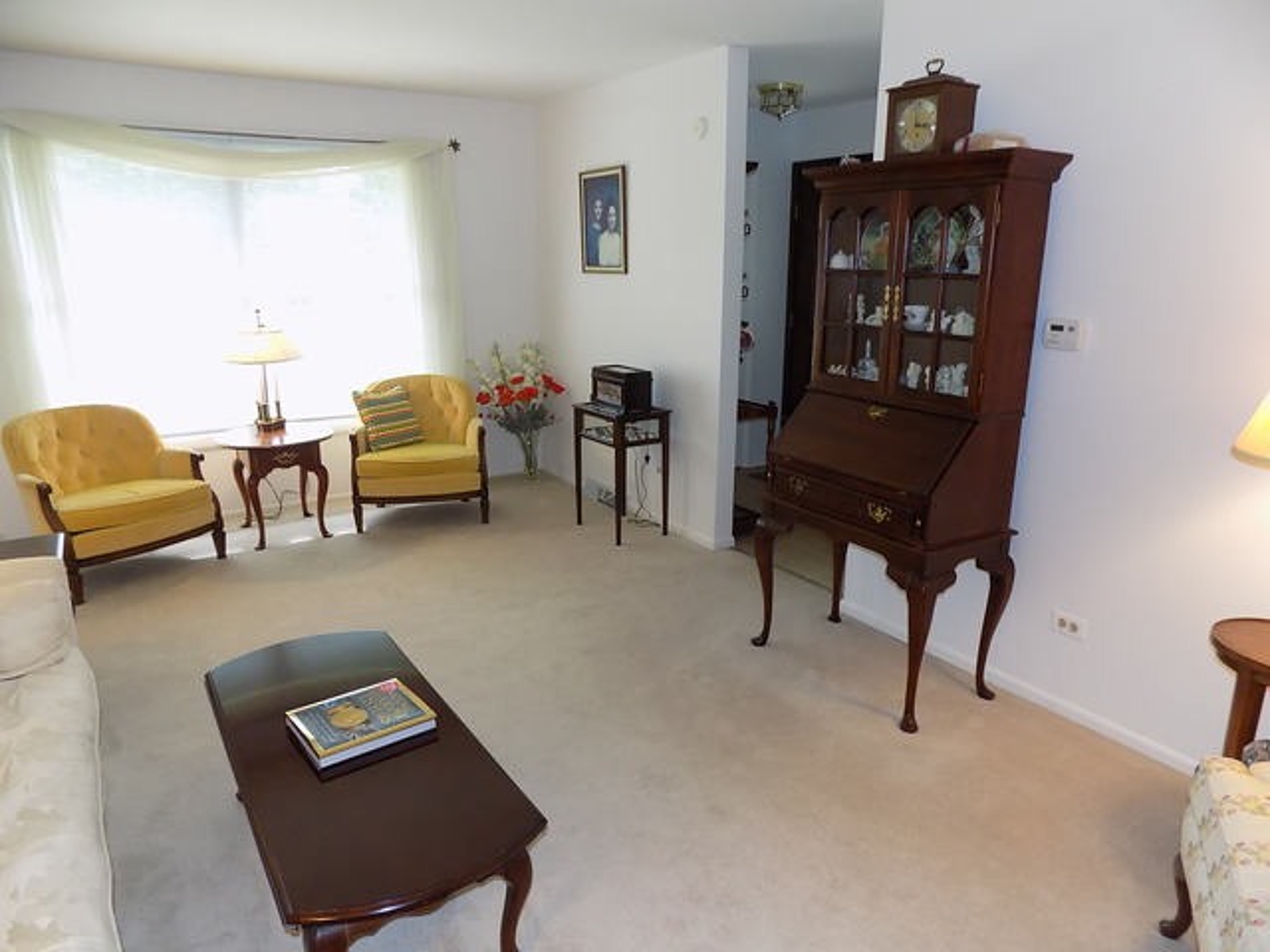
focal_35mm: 23
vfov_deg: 58.9
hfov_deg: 73.9
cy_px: 476
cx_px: 635
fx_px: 844
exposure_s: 1/30
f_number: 3.1
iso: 220
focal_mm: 4
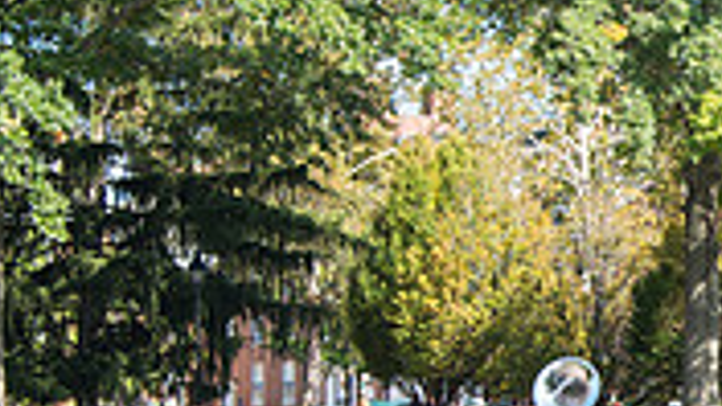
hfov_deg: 15.0
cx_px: 1136
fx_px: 2508
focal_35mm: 131
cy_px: 420
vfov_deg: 9.2
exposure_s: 1/400
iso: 200
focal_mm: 38
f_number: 5.6
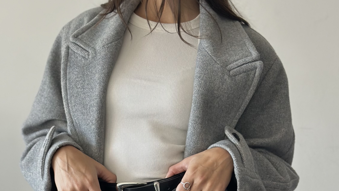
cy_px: 224
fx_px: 836
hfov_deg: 22.9
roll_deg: -0.3
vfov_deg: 12.7
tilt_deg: -3.4
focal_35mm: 93
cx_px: 145
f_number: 1.78
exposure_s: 1/60
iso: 160
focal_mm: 6.86
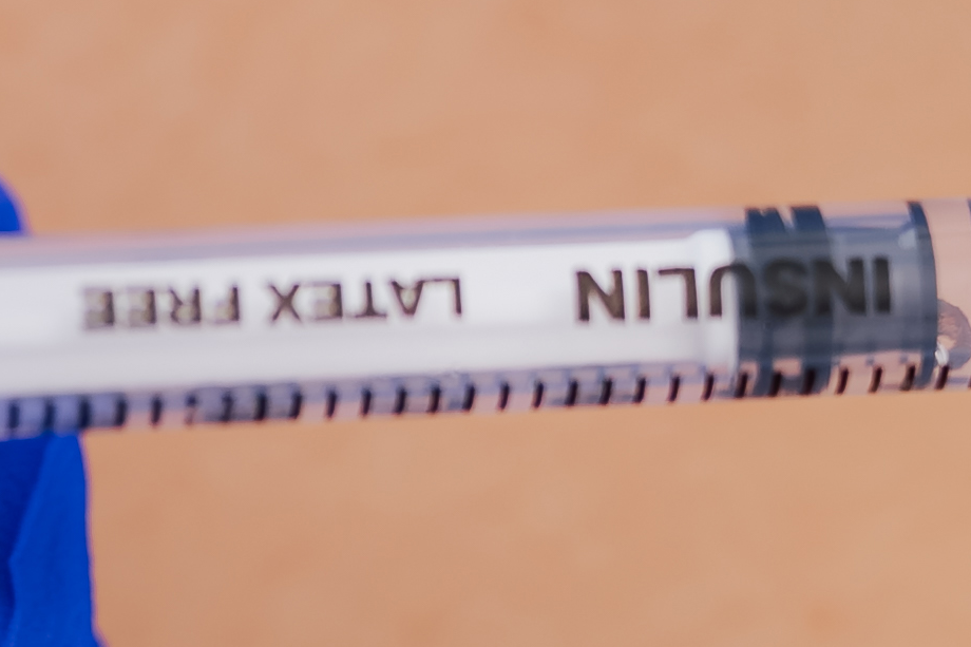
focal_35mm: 381
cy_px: 398
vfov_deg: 3.6
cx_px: 2564
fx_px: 10274
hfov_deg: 5.2
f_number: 2.8
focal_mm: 50
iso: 160
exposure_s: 1/250
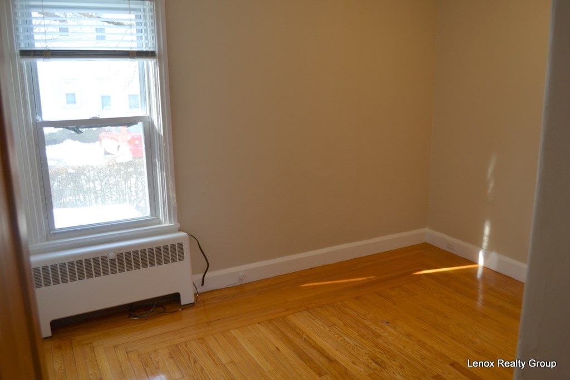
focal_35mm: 30
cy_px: 190
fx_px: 475
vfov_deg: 43.6
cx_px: 285
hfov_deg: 61.9
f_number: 3.8
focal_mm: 20
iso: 100
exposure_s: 1/40
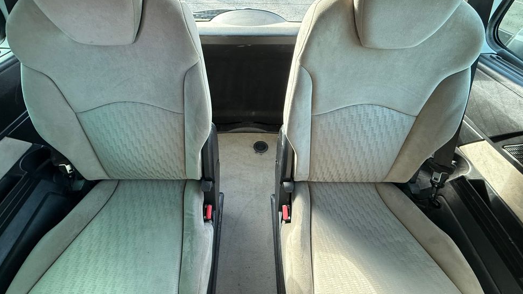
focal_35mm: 16
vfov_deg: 66.7
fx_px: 222
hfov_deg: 99.3
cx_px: 250
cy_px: 124
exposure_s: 1/99
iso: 320
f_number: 2.2
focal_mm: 2.22
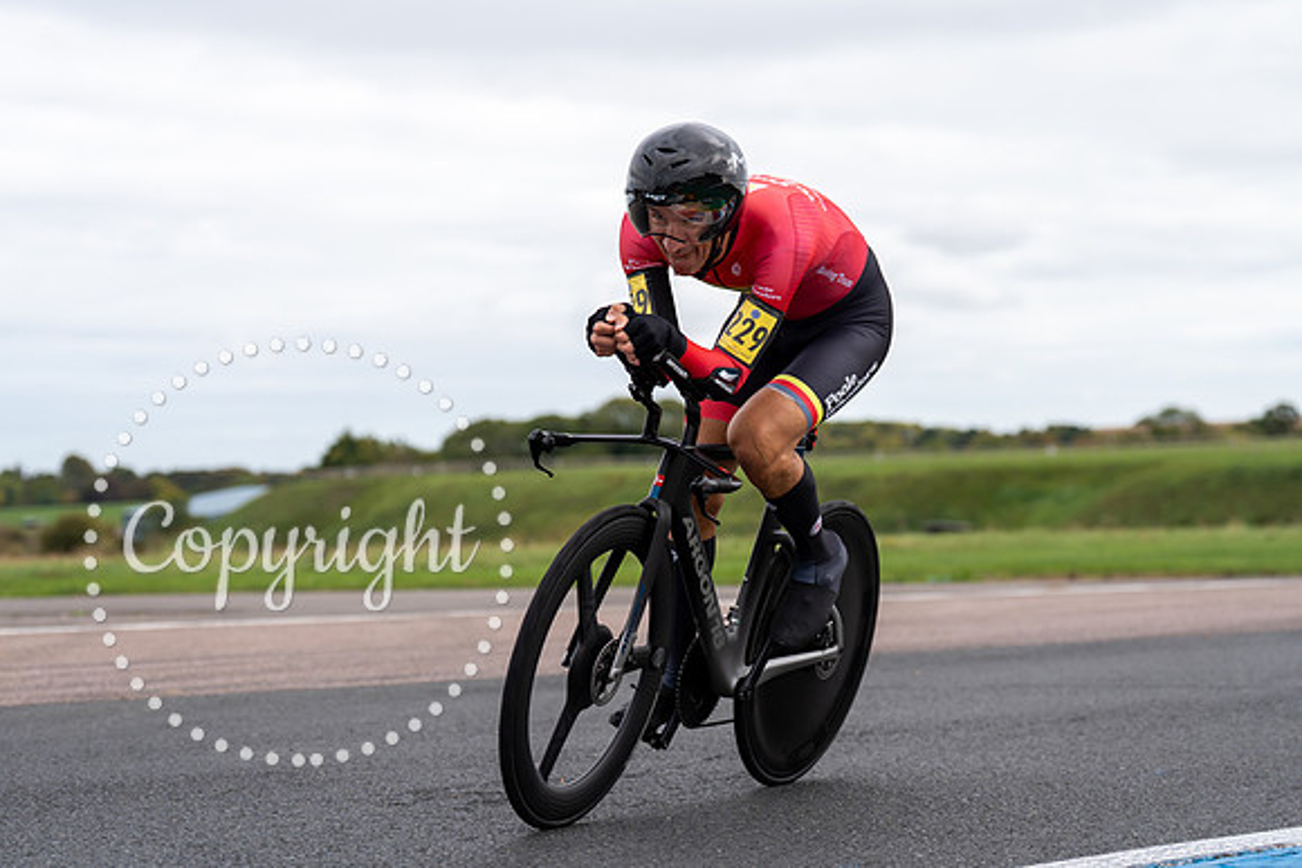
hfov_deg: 24.2
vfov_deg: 16.3
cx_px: 651
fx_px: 3039
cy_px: 434
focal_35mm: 84
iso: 125
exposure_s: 1/1000
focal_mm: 84
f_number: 3.5
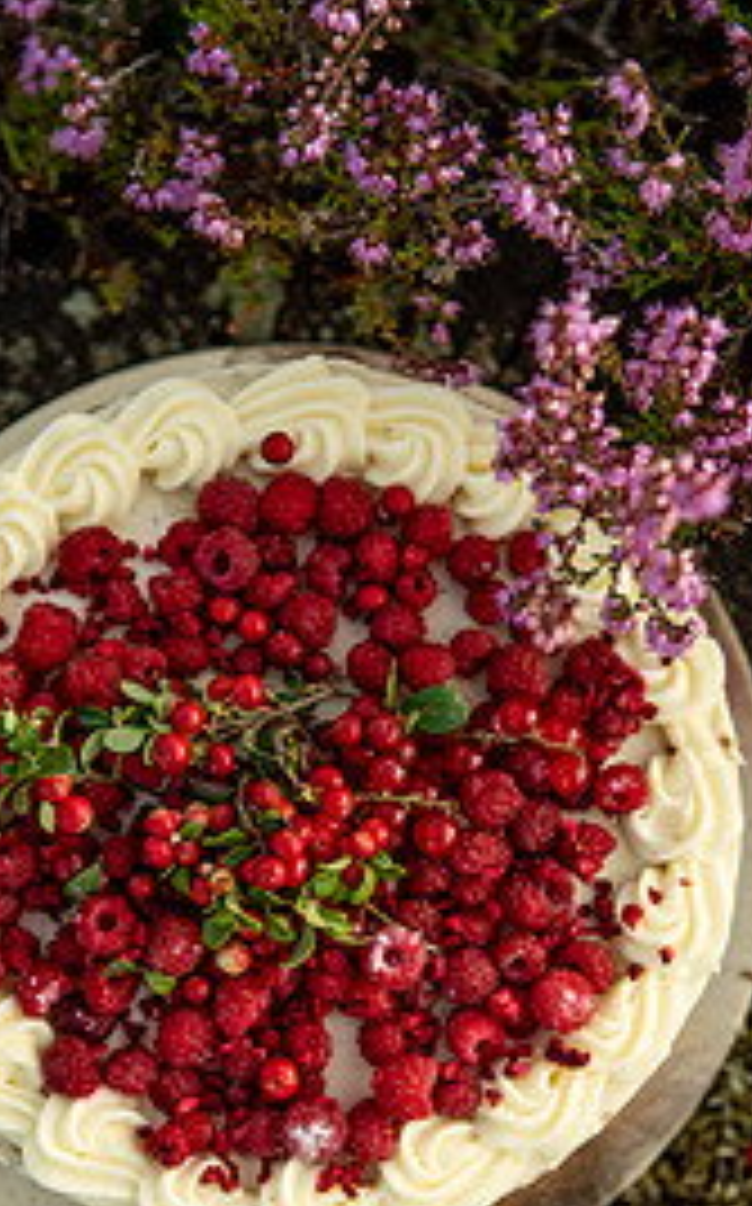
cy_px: 819
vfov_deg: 23.2
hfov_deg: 14.6
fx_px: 2925
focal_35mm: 89
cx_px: 270
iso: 320
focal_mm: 52
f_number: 2.8
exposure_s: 1/400
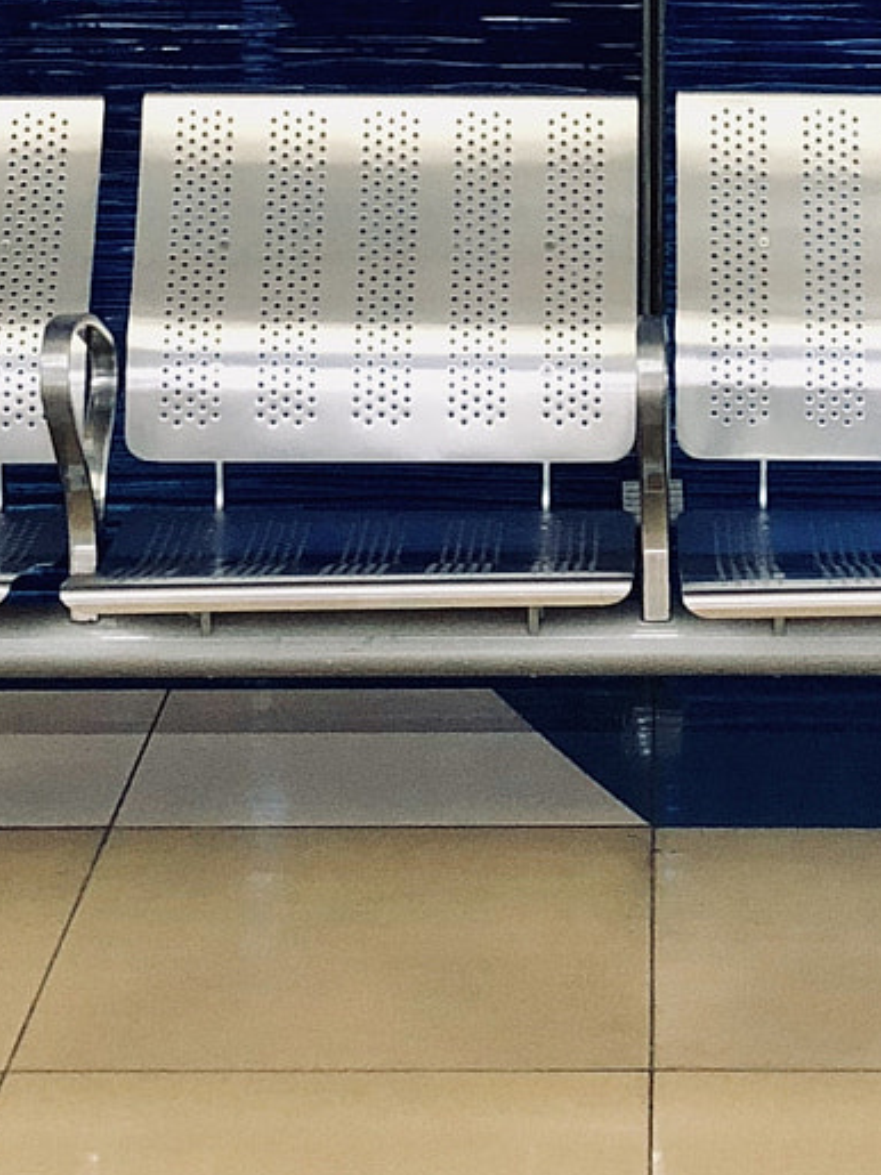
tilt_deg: -5.1
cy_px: 205
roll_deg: -0.4
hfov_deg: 16.9
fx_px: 2954
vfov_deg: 22.2
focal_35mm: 87
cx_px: 641
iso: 100
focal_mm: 4
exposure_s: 1/4
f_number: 1.8
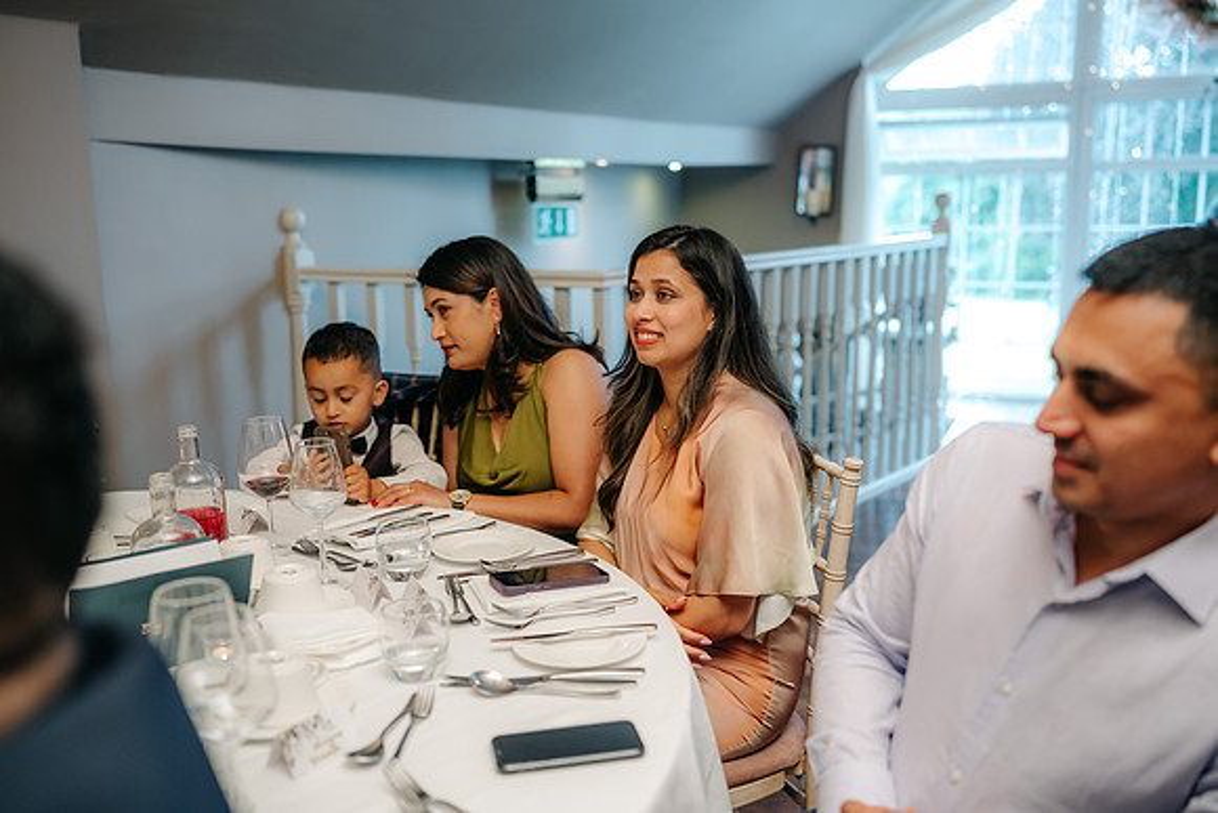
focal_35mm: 35
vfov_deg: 37.9
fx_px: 1184
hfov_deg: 54.4
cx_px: 609
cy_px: 406
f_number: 2
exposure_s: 1/200
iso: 800
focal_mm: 35
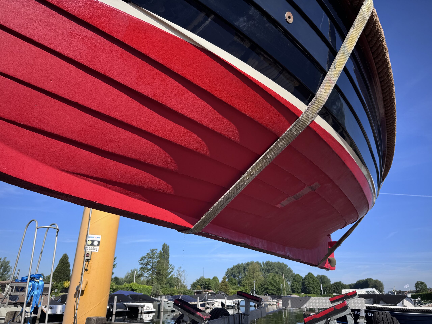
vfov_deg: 56.8
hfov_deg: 71.6
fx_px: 300
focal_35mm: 24
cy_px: 162
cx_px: 216
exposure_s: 1/2415
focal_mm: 6.76
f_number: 1.78
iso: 80
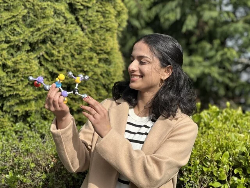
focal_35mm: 77
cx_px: 125
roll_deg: +0.1
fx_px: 556
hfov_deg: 25.3
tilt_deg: -3.0
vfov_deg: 19.1
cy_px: 94
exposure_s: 1/464
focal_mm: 9
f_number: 2.8
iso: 32
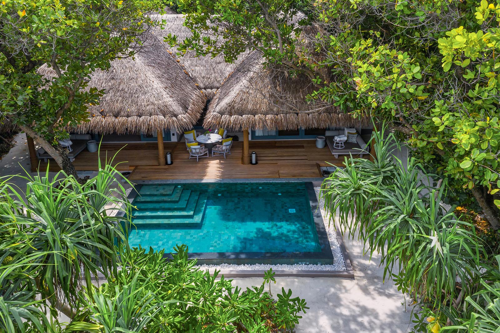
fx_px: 389
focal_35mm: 28
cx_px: 250
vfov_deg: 46.4
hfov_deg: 65.5
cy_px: 166
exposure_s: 1/25
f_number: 8
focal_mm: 10.26
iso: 200
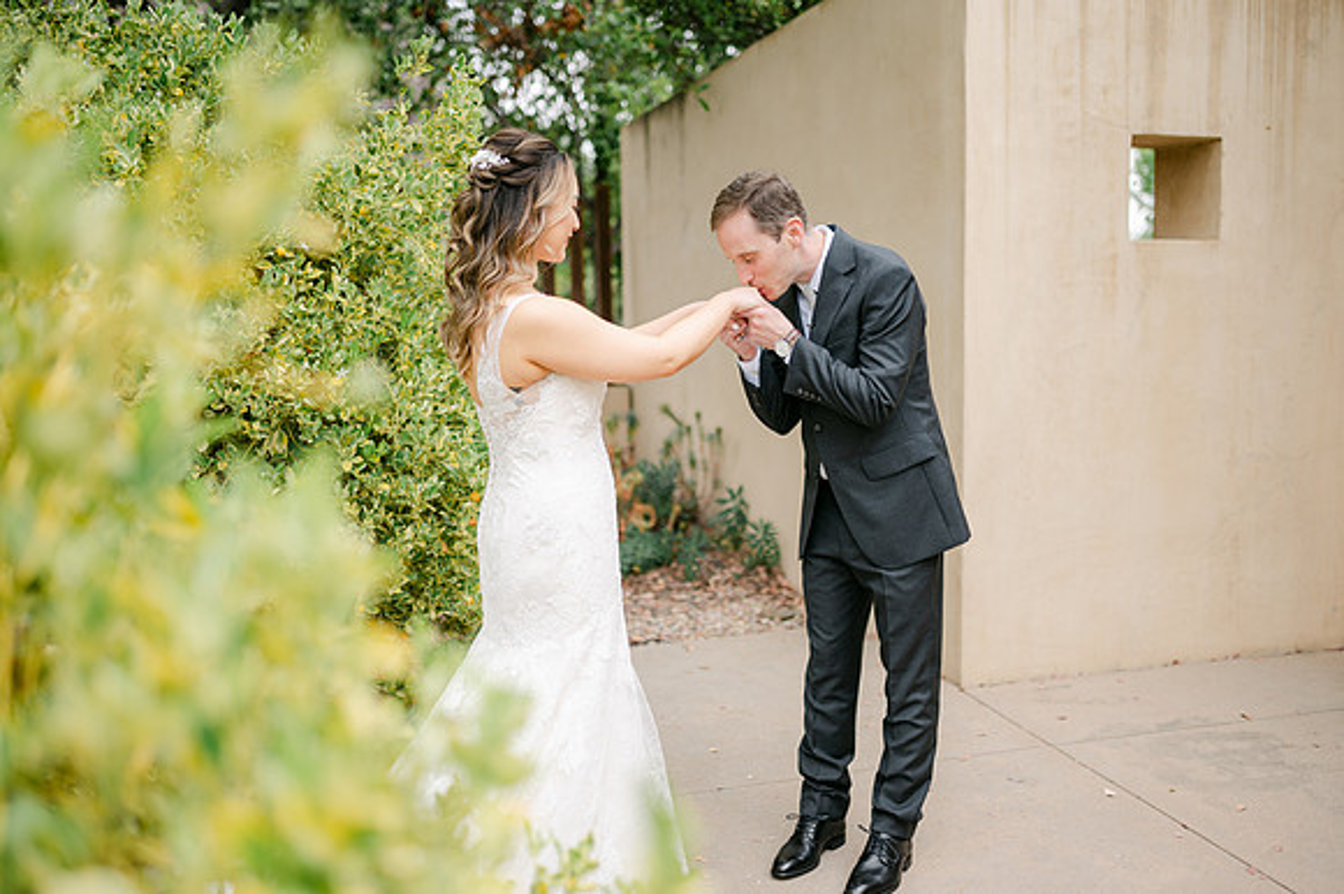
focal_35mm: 36
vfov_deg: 37.1
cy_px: 447
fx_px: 1335
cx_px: 672
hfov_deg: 53.5
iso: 100
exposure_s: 1/2000
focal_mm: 35
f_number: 1.4
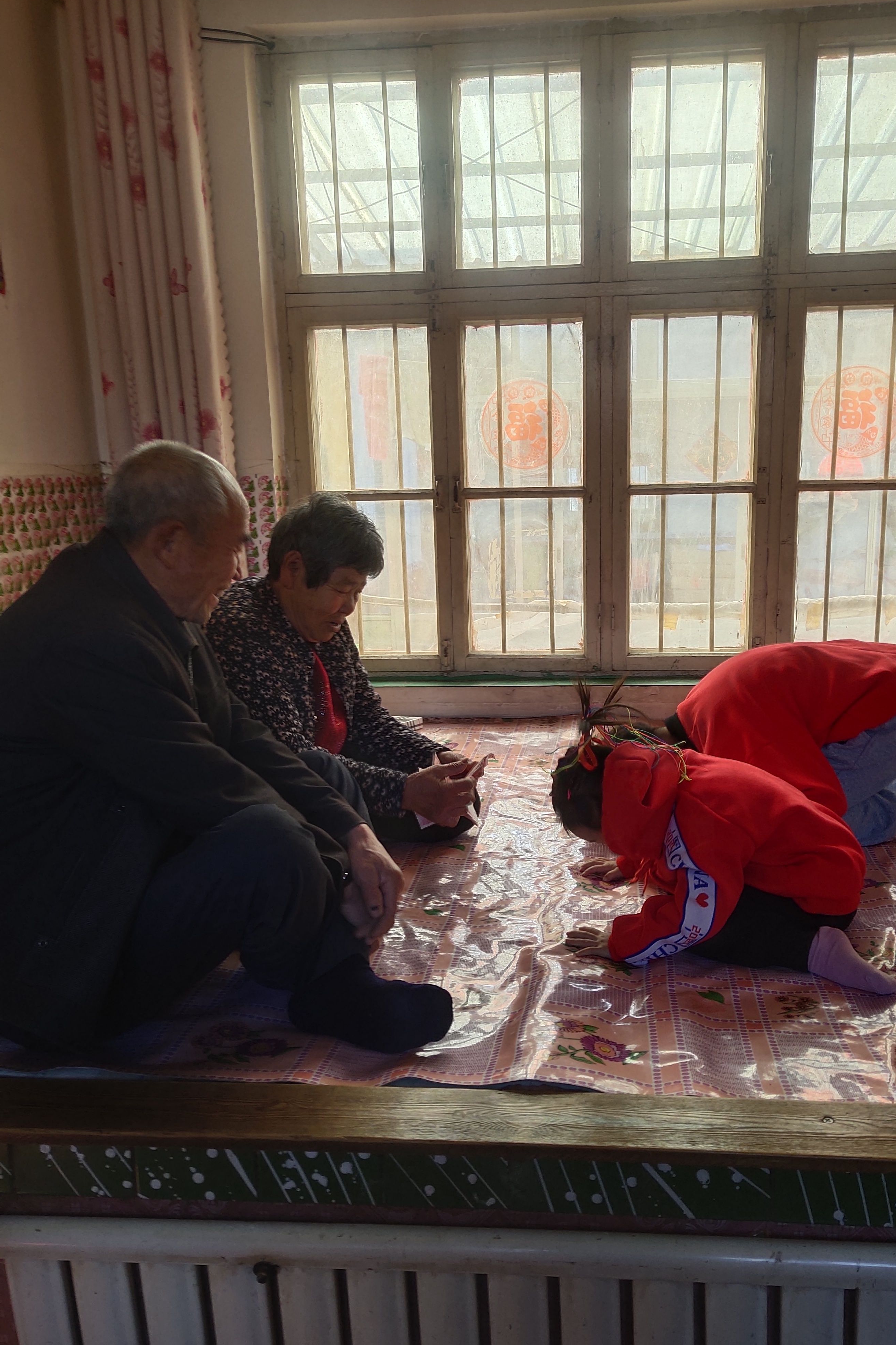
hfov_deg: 42.2
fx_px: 1157
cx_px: 517
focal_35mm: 31
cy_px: 687
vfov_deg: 60.3
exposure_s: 1/100
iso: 69
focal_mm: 4.27
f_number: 1.8
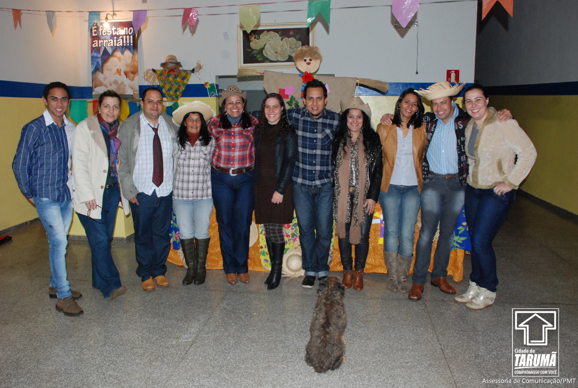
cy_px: 194
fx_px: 434
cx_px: 289
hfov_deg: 67.3
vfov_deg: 48.1
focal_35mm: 27
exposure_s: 1/40
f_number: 6.3
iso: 1250
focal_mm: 18
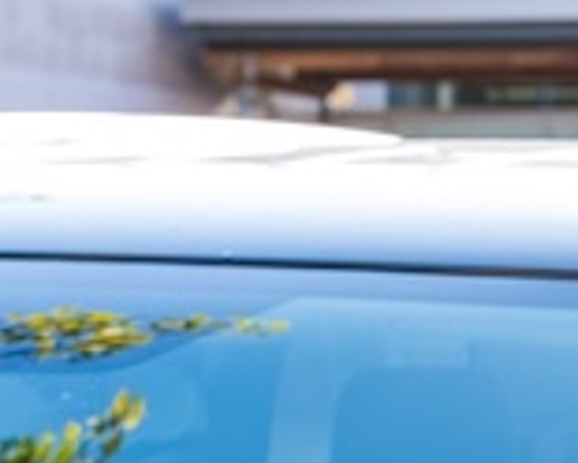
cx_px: 835
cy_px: 751
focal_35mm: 242
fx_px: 4140
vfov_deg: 6.3
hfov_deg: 7.9
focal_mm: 50
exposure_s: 1/125
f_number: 6.3
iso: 200
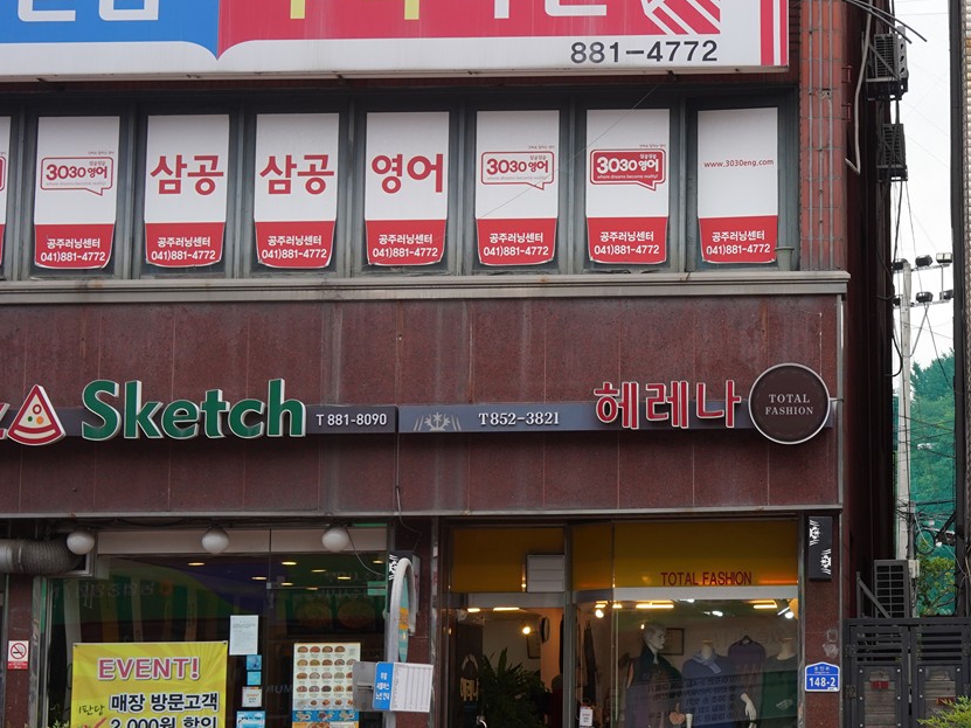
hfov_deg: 23.4
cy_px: 389
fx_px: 2272
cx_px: 908
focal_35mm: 81
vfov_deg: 18.2
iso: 400
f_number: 7.1
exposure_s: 1/160
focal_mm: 35
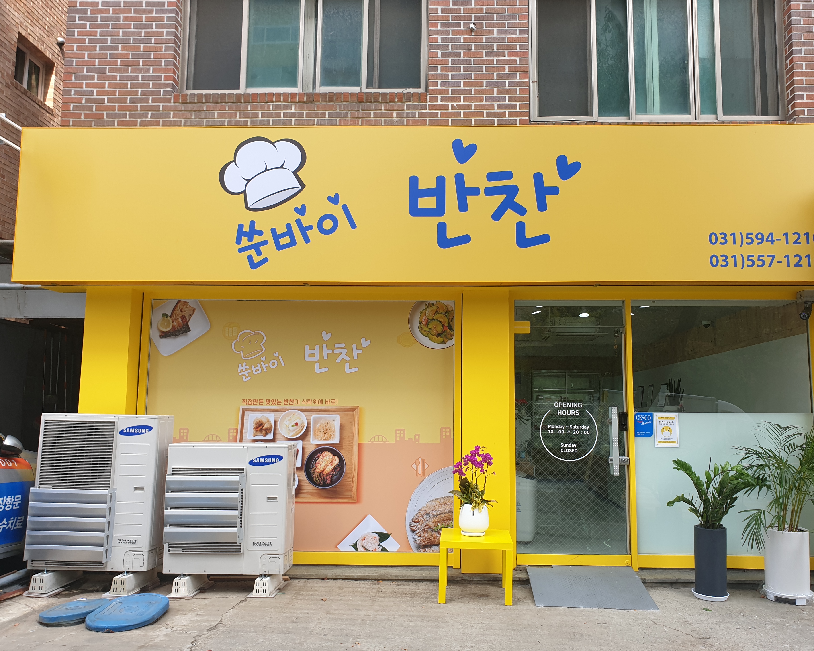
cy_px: 318
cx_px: 432
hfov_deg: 62.2
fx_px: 675
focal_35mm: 28
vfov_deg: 51.5
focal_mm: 4.3
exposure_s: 1/302
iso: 50
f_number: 2.4
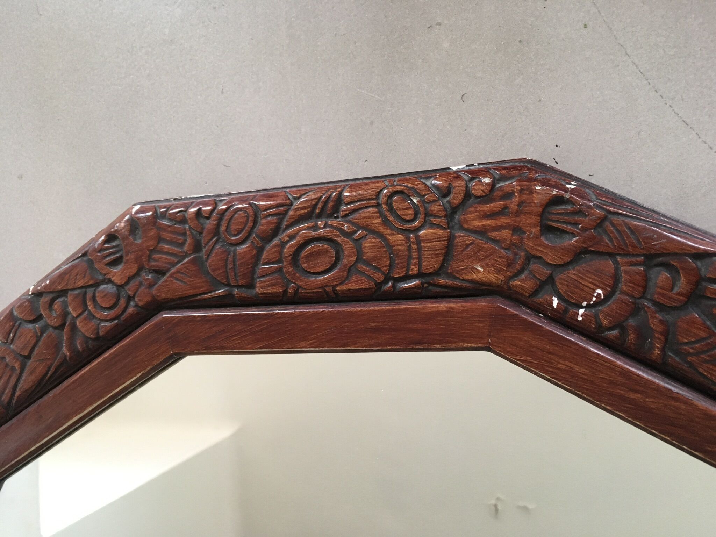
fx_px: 600
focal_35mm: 29
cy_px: 268
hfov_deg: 61.7
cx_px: 358
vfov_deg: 48.2
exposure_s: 1/30
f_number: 2.2
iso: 125
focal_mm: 4.15
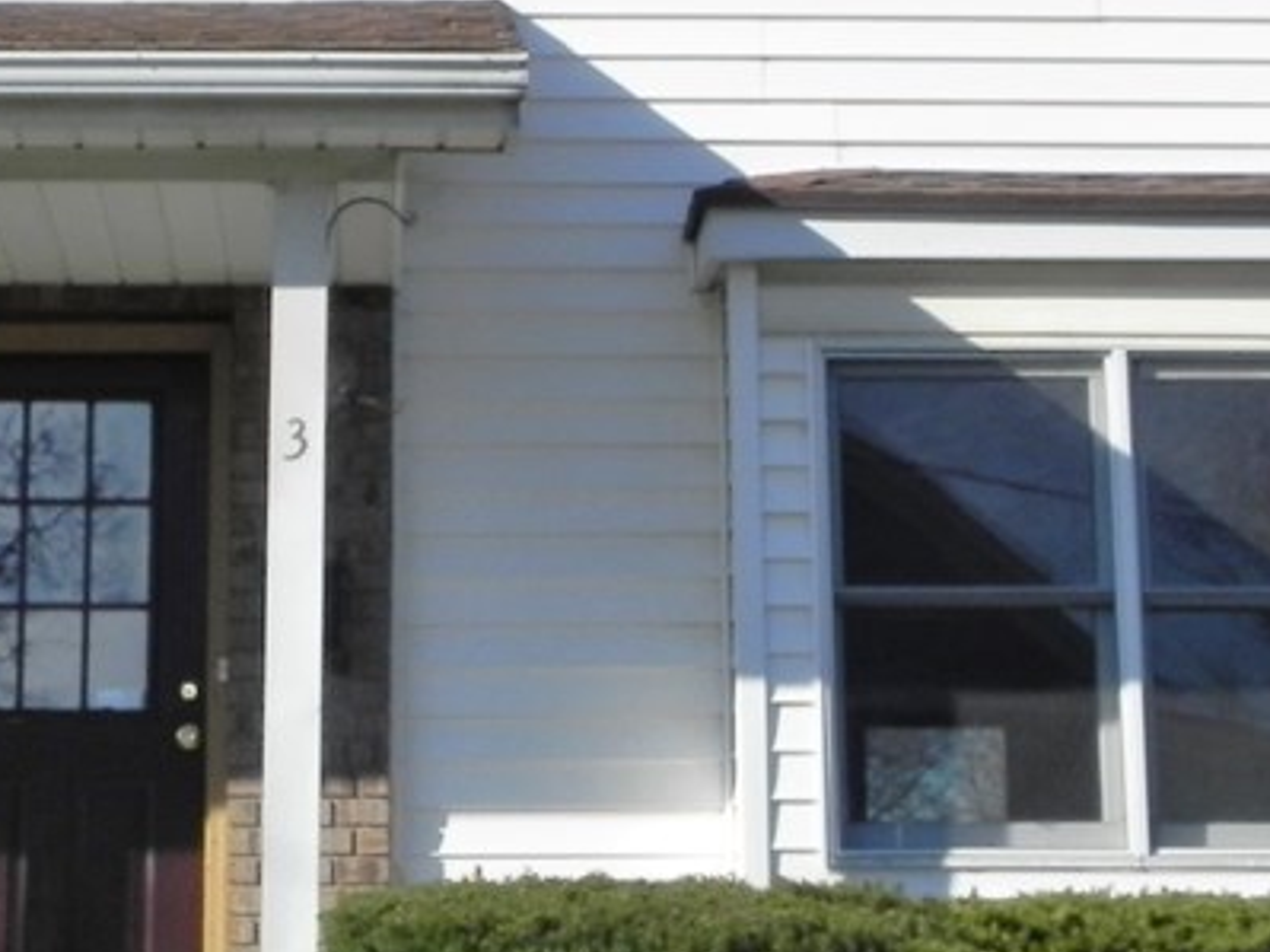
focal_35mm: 95
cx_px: 516
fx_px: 3484
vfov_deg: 15.6
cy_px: 516
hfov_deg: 20.6
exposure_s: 1/469
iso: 160
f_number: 7.1
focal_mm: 6.6
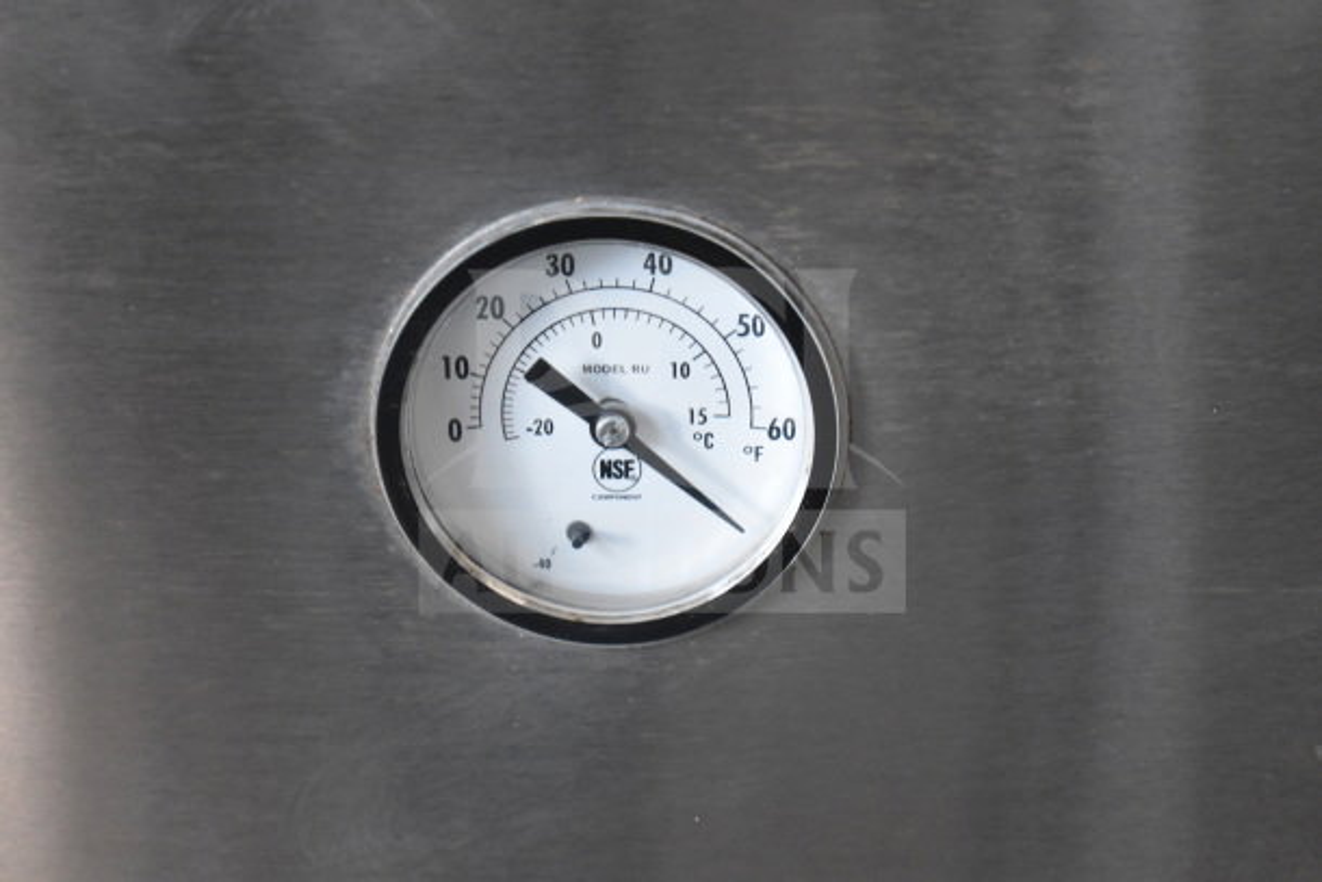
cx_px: 661
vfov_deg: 16.6
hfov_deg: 24.6
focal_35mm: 82
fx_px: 3030
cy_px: 441
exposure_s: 1/100
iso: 3200
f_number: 5.6
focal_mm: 55
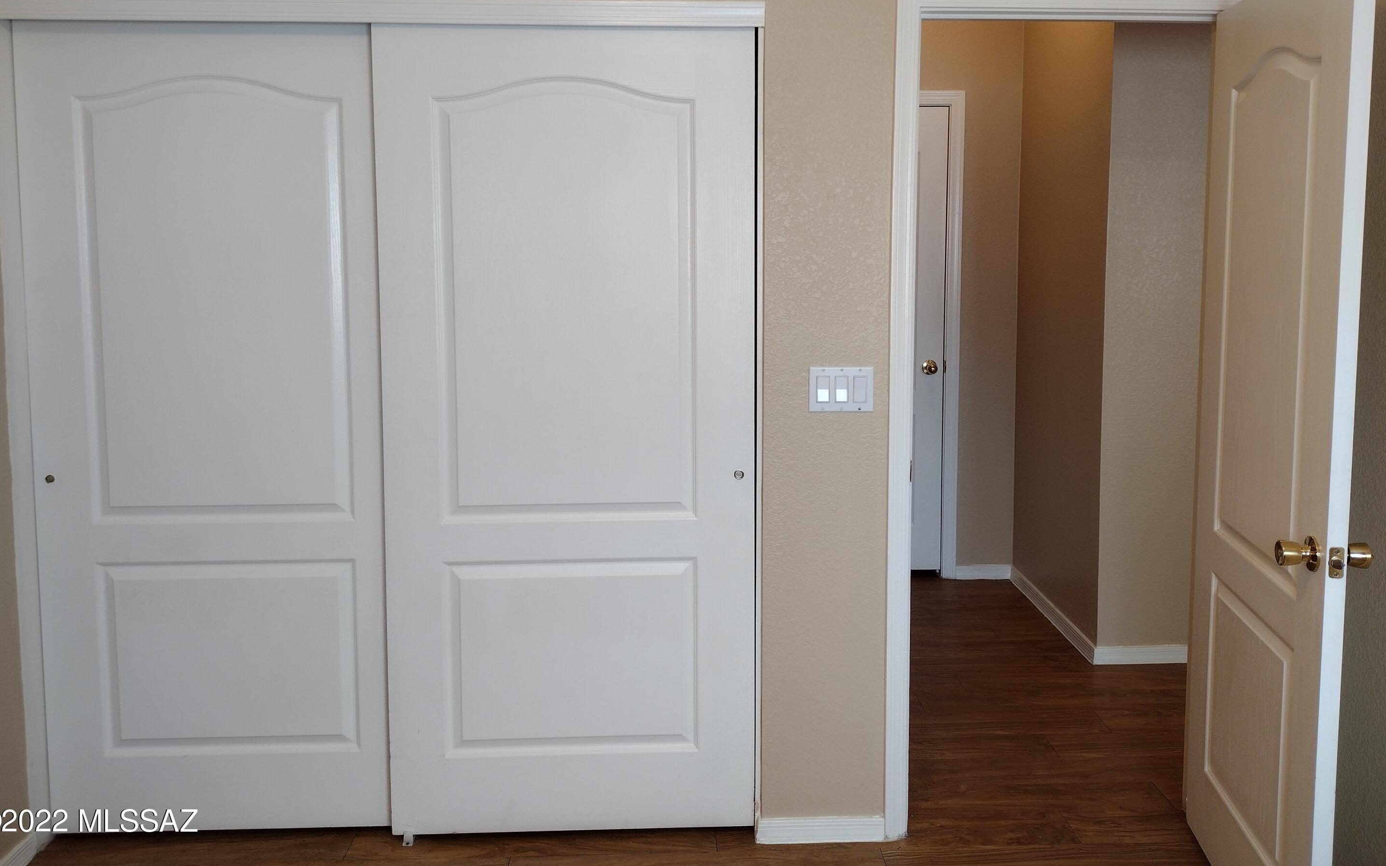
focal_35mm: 30
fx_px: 1133
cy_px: 326
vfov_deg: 41.5
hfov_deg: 62.9
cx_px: 702
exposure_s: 1/60
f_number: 1.7
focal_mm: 4.71
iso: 197
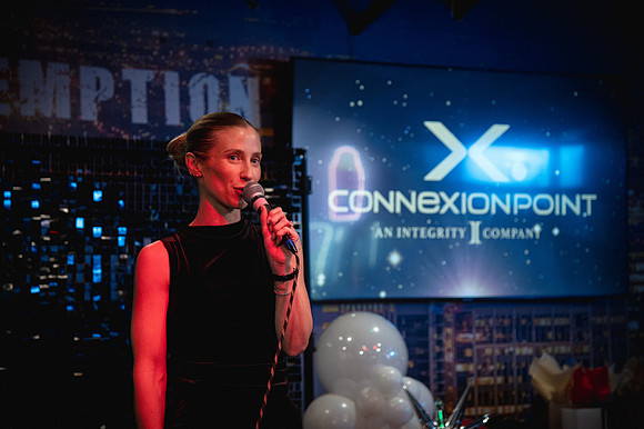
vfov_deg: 14.8
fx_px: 1645
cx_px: 322
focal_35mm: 92
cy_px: 214
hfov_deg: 22.2
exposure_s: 1/50
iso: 2500
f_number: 4
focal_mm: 92
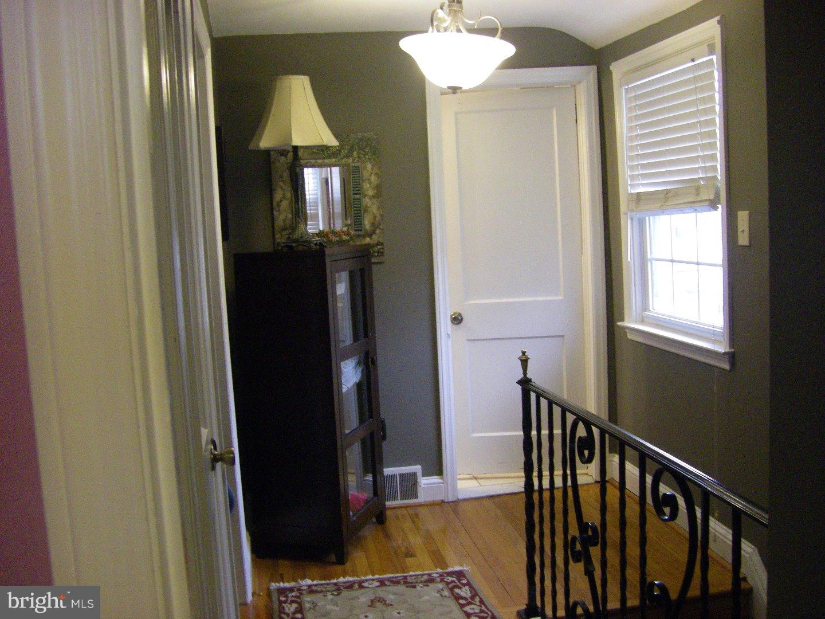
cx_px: 412
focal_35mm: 38
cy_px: 310
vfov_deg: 37.7
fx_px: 906
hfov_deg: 49.0
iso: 500
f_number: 3.5
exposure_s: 1/50
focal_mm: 6.3
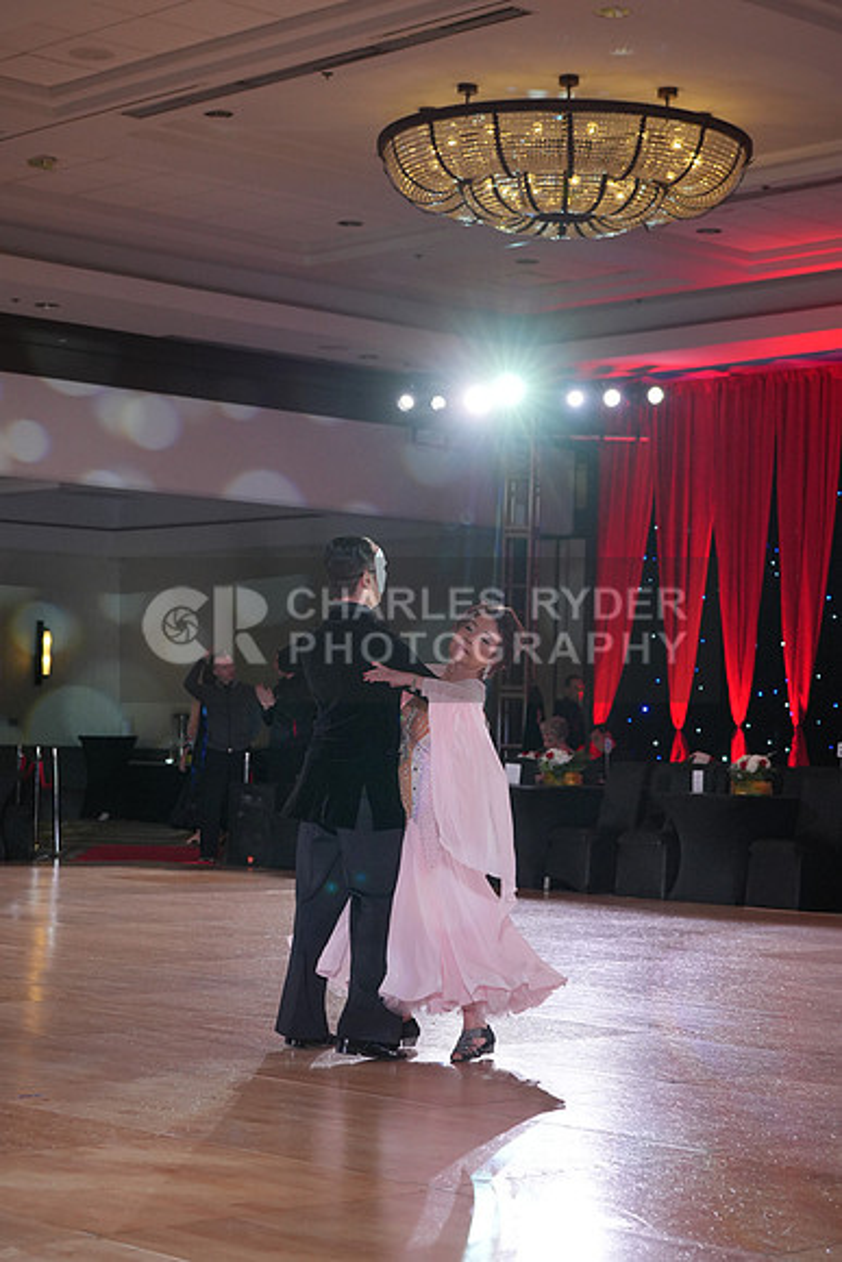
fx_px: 2454
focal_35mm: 70
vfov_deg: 28.8
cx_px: 421
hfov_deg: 19.5
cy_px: 631
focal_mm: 70
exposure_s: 1/400
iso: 2000
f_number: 5
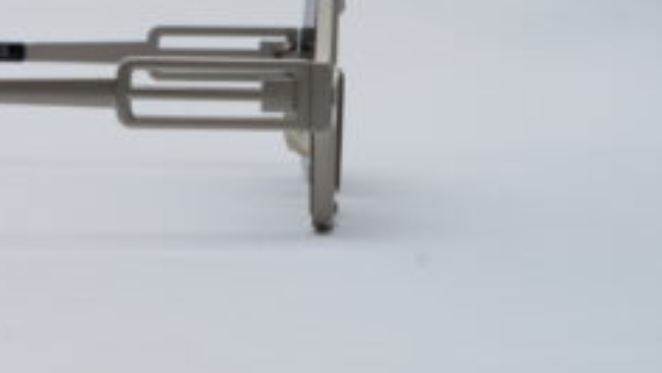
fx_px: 2336
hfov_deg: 15.9
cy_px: 50
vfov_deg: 9.1
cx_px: 62
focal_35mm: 133
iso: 100
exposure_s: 1/160
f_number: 9
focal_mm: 50
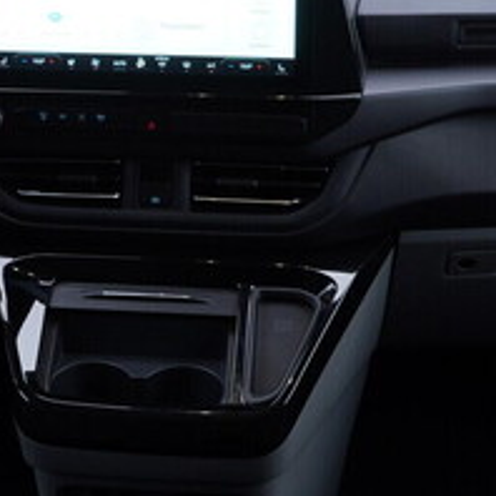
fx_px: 1378
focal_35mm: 85
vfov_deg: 20.4
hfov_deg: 20.3
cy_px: 174
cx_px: 148
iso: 125
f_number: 3.2
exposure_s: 1/50
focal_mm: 24
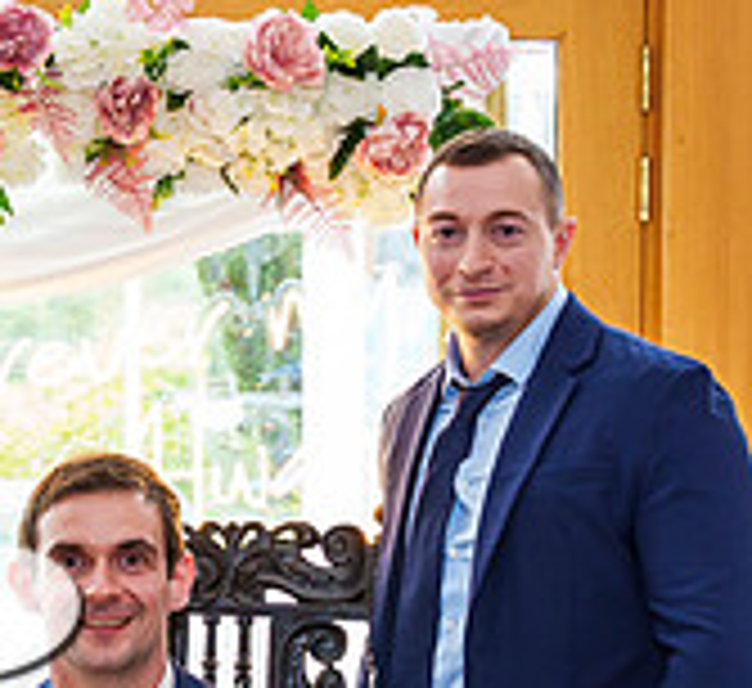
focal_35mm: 104
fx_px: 2451
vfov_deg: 15.8
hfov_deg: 17.1
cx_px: 46
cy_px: 630
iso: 800
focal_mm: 28
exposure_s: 1/250
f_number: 3.5
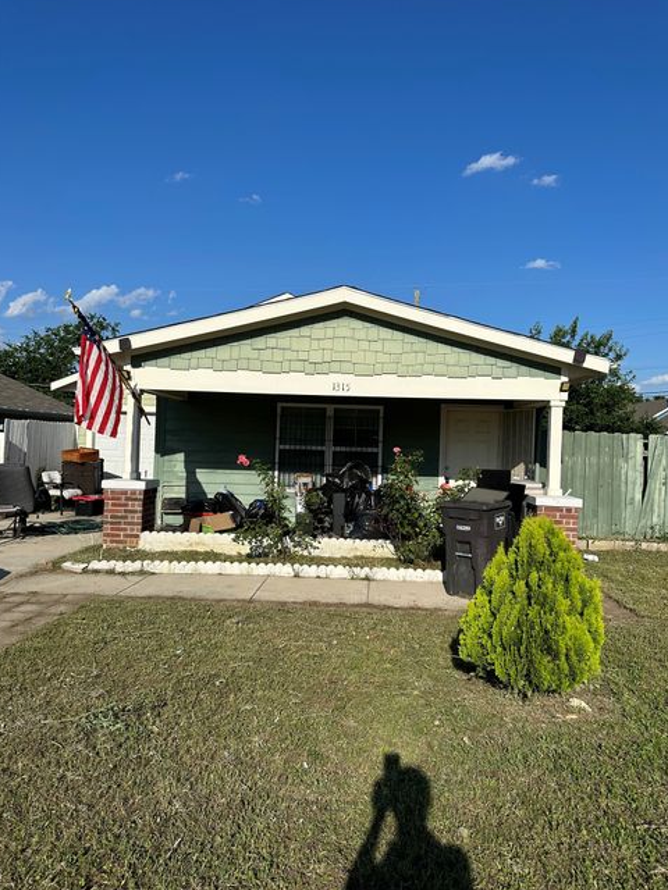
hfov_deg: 54.9
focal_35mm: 25
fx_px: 643
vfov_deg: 69.4
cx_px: 338
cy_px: 443
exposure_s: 1/6623
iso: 80
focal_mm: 6.86
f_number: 1.78
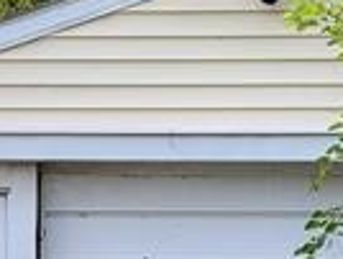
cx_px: 79
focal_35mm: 198
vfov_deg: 7.4
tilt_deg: -3.9
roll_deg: -1.6
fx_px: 1965
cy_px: 426
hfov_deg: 10.0
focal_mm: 4.25
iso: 25
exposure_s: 1/229
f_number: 1.8
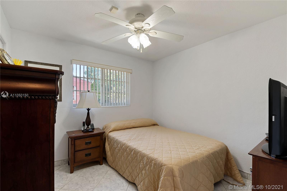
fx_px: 120
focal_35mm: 15
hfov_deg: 100.4
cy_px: 96
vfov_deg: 77.3
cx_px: 144
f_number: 7.1
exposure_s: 1/4
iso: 250
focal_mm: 10
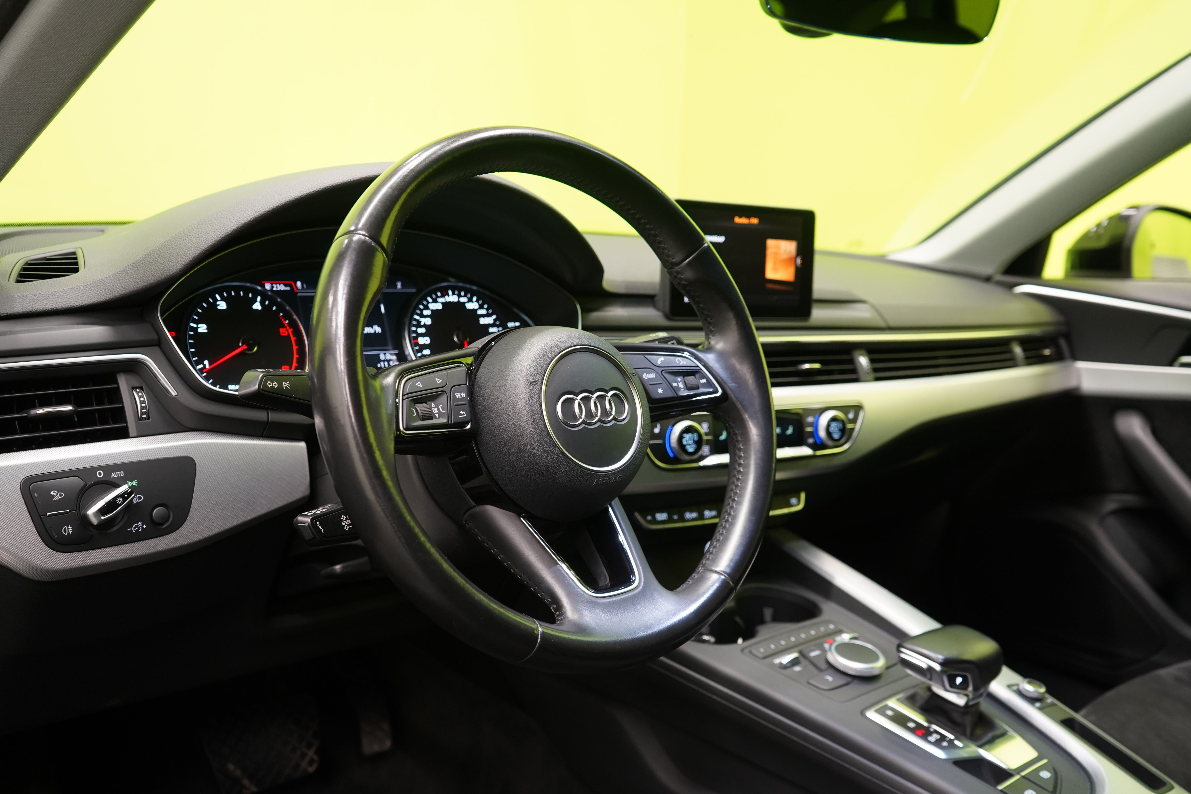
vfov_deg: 41.1
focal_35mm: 32
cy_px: 397
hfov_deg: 58.7
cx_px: 596
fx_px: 1059
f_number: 5
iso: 1250
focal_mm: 32
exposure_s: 1/20
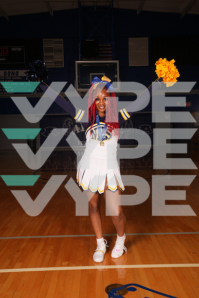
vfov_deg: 54.4
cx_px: 100
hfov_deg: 37.9
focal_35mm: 35
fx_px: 290
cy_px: 149
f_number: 6.3
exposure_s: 1/100
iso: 100
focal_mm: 35
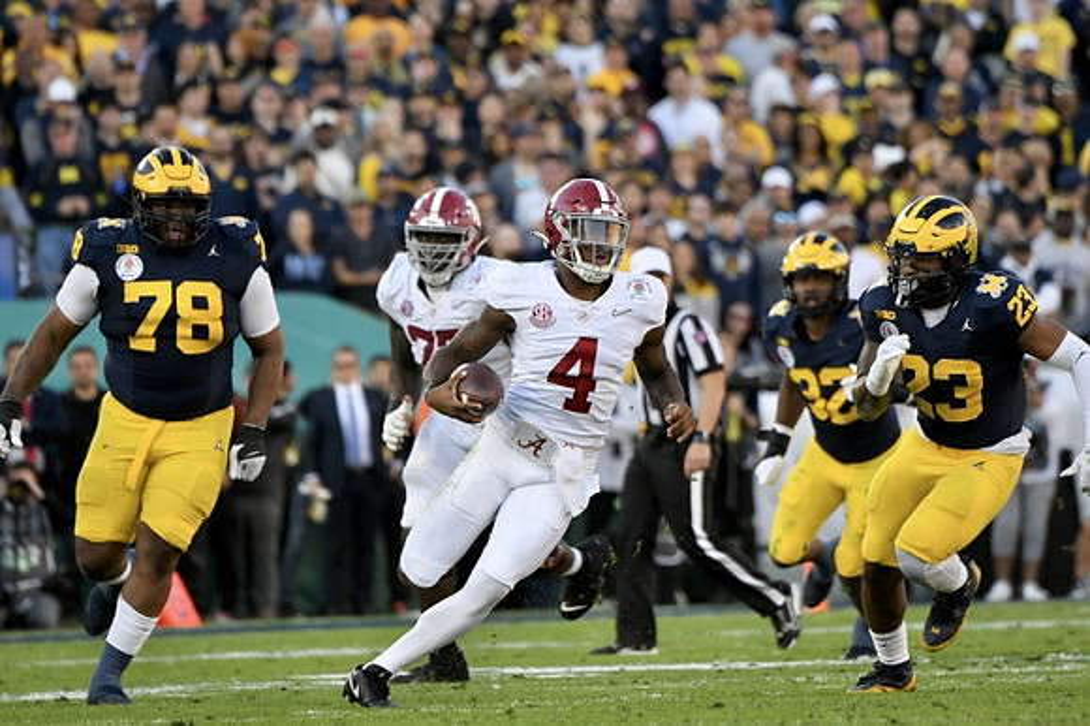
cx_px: 545
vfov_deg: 2.3
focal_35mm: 600
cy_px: 363
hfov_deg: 3.4
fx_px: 18156
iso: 1600
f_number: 5.6
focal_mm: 400
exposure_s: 1/1250
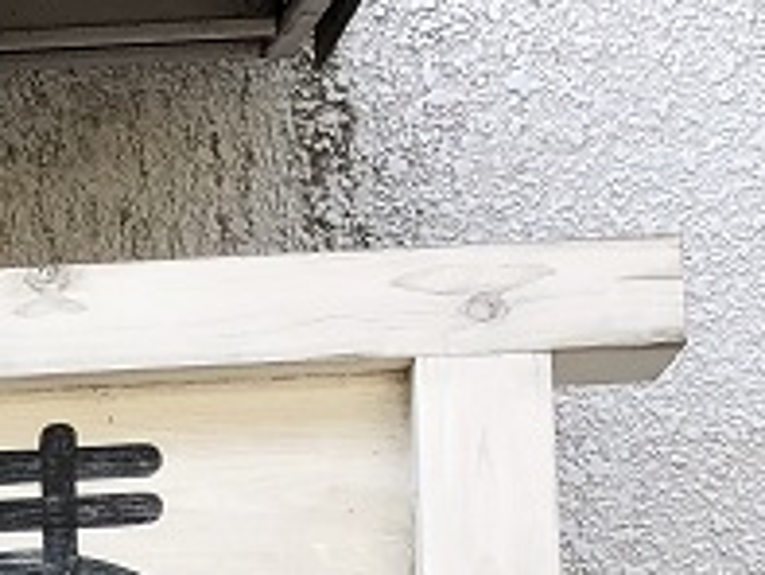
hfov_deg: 12.7
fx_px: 3162
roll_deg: -0.1
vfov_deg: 9.8
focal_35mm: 143
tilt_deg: +5.4
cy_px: 1080
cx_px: -559
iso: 20
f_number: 1.8
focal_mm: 3.99
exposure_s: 1/343
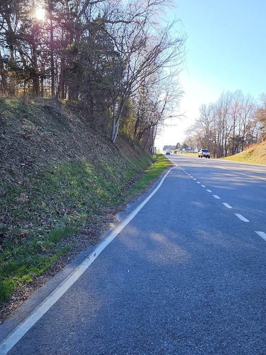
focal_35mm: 31
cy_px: 176
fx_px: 318
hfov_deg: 45.4
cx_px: 131
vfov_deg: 58.4
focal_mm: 5.4
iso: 25
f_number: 1.8
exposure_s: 1/503
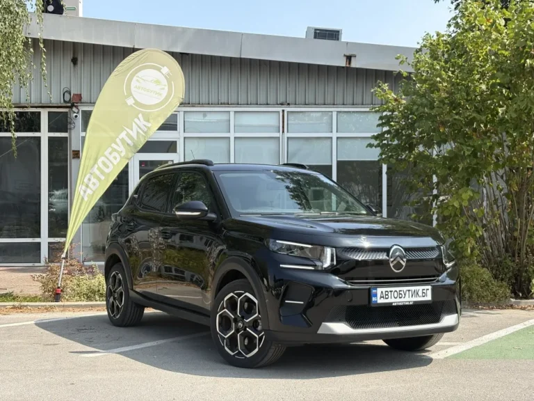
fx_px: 802
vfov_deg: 28.0
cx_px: 267
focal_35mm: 52
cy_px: 200
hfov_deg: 36.8
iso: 32
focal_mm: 5.96
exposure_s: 1/1709
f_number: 1.6
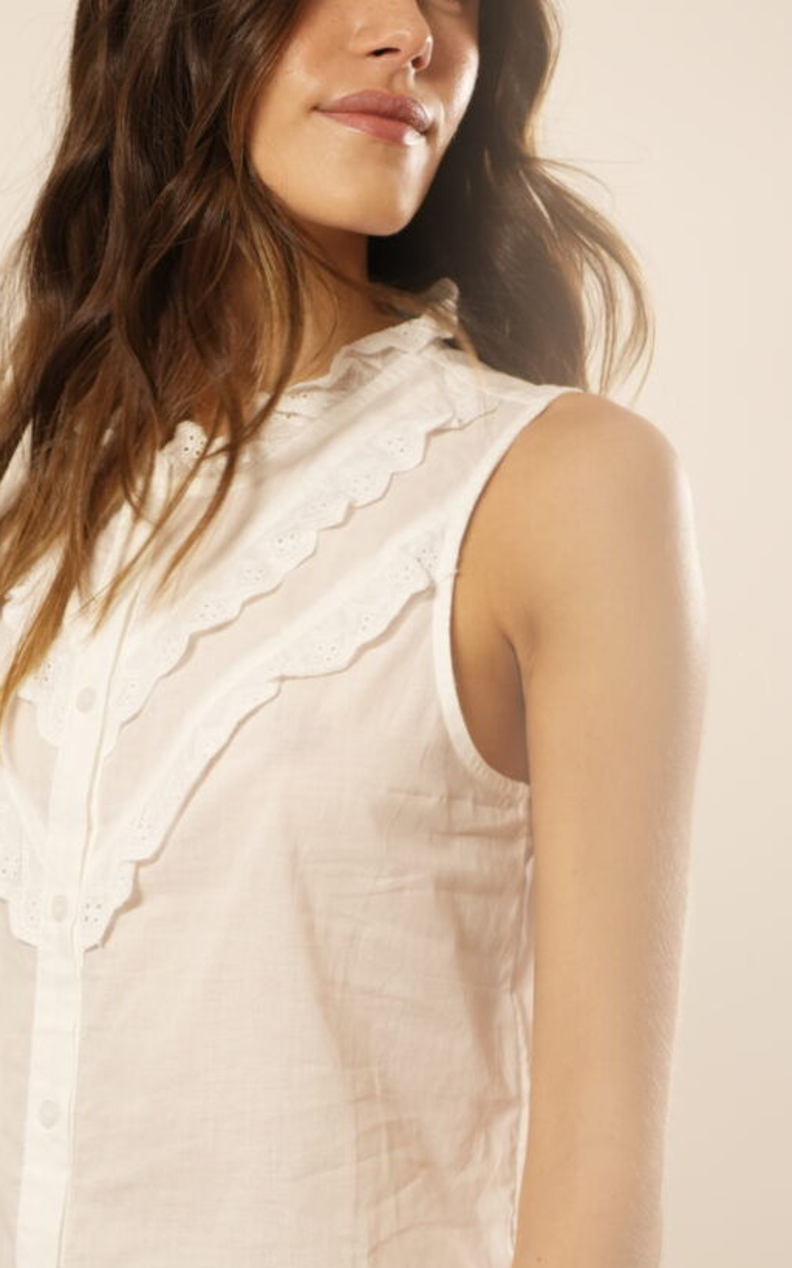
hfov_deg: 11.7
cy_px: 861
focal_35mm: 112
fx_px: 3867
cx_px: 277
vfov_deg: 18.5
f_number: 2.8
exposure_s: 1/125
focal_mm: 50
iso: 640
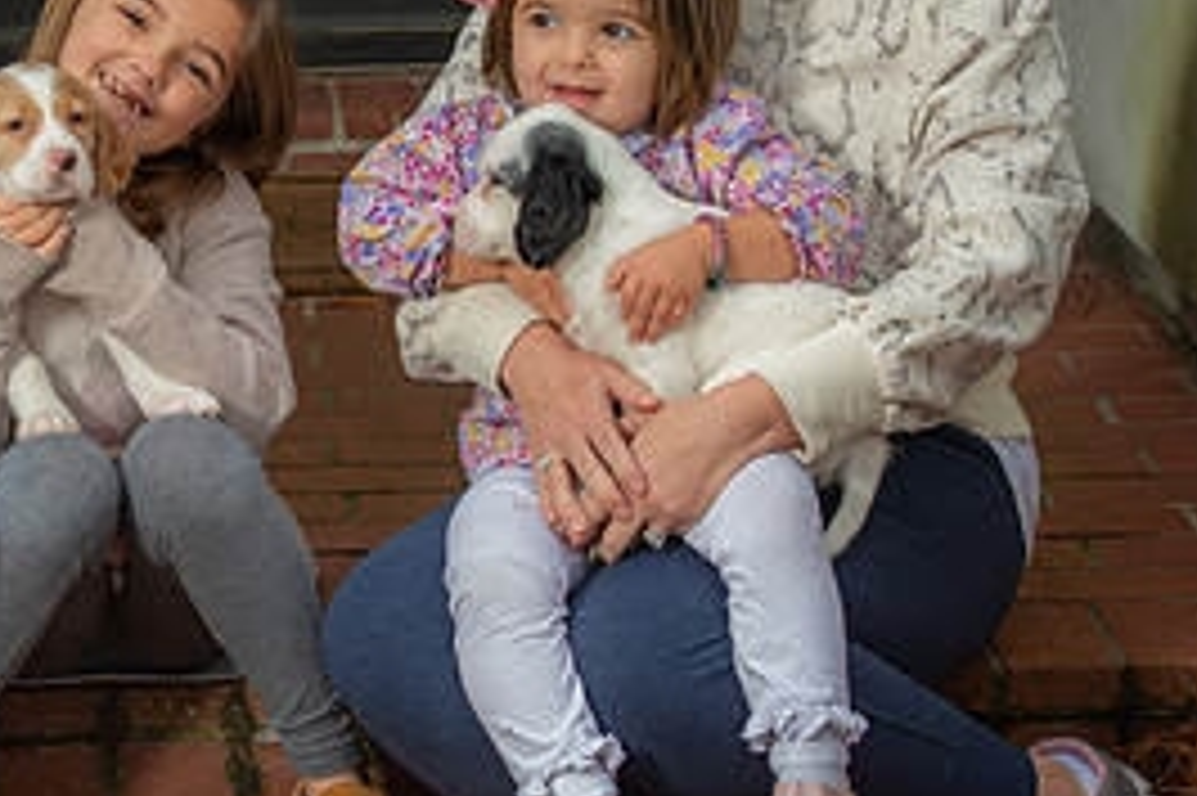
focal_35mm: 179
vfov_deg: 7.7
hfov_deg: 11.4
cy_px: 283
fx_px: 5948
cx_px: 234
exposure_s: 1/250
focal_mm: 82
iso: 200
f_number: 5
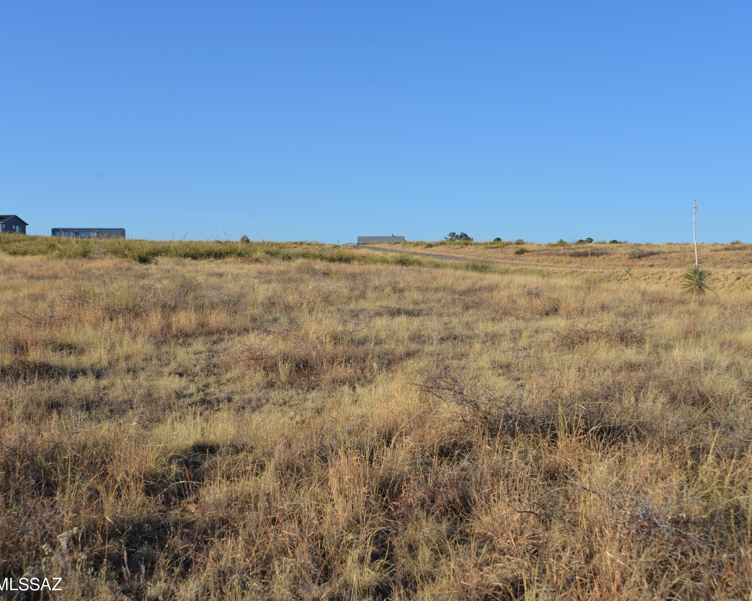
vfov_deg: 31.4
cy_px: 302
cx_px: 395
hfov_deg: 38.8
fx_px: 1068
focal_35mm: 48
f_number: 8
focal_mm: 42
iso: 100
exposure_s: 1/250
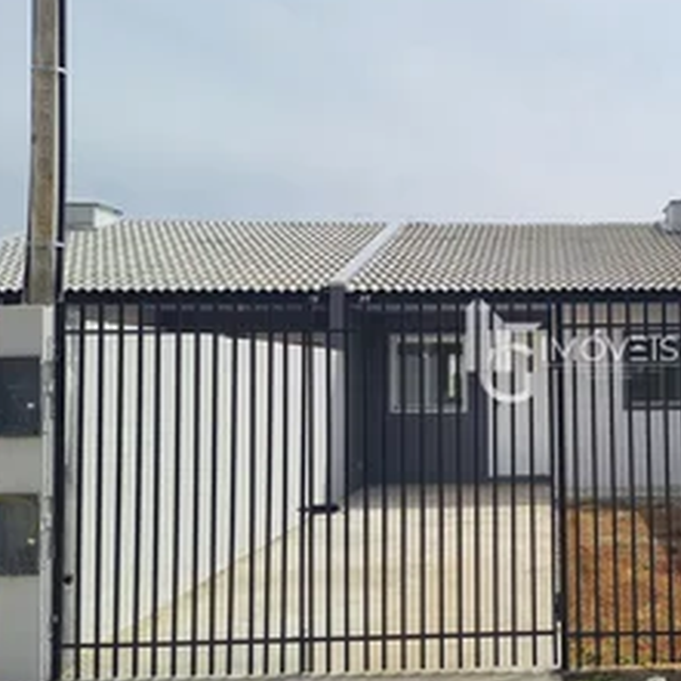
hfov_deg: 42.3
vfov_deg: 44.9
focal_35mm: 37
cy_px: 350
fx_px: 824
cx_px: 573
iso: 50
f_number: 1.8
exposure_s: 1/2080
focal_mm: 5.23
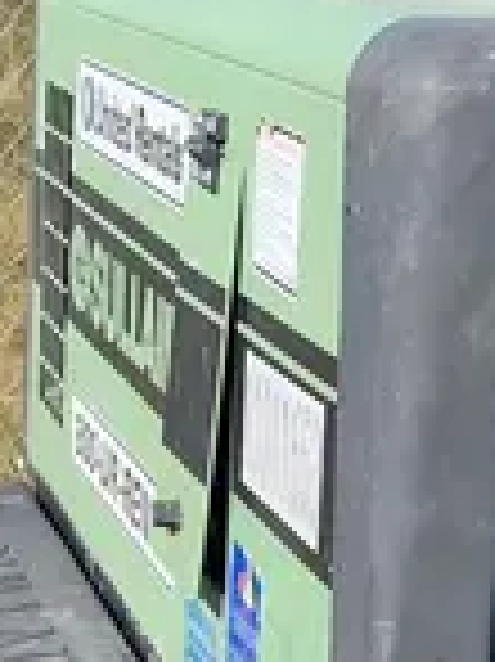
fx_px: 2482
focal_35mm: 130
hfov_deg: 11.2
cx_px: 576
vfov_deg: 14.0
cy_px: 1079
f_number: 1.8
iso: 25
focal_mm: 4.25
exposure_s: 1/1560
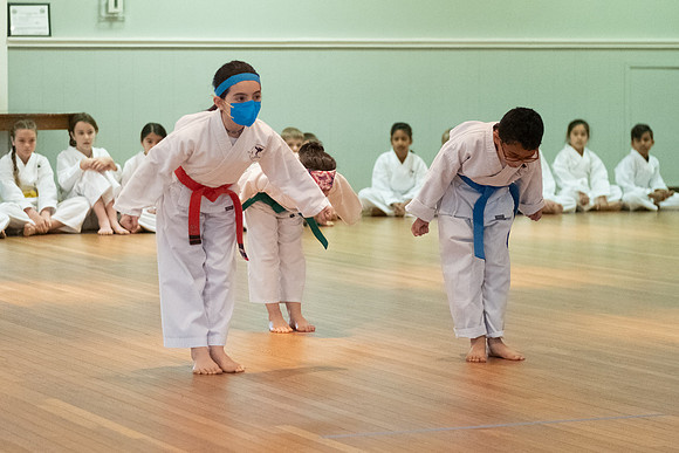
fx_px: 2432
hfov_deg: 15.9
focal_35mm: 129
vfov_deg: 10.6
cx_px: 289
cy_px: 189
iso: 3200
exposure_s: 1/500
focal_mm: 50
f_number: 2
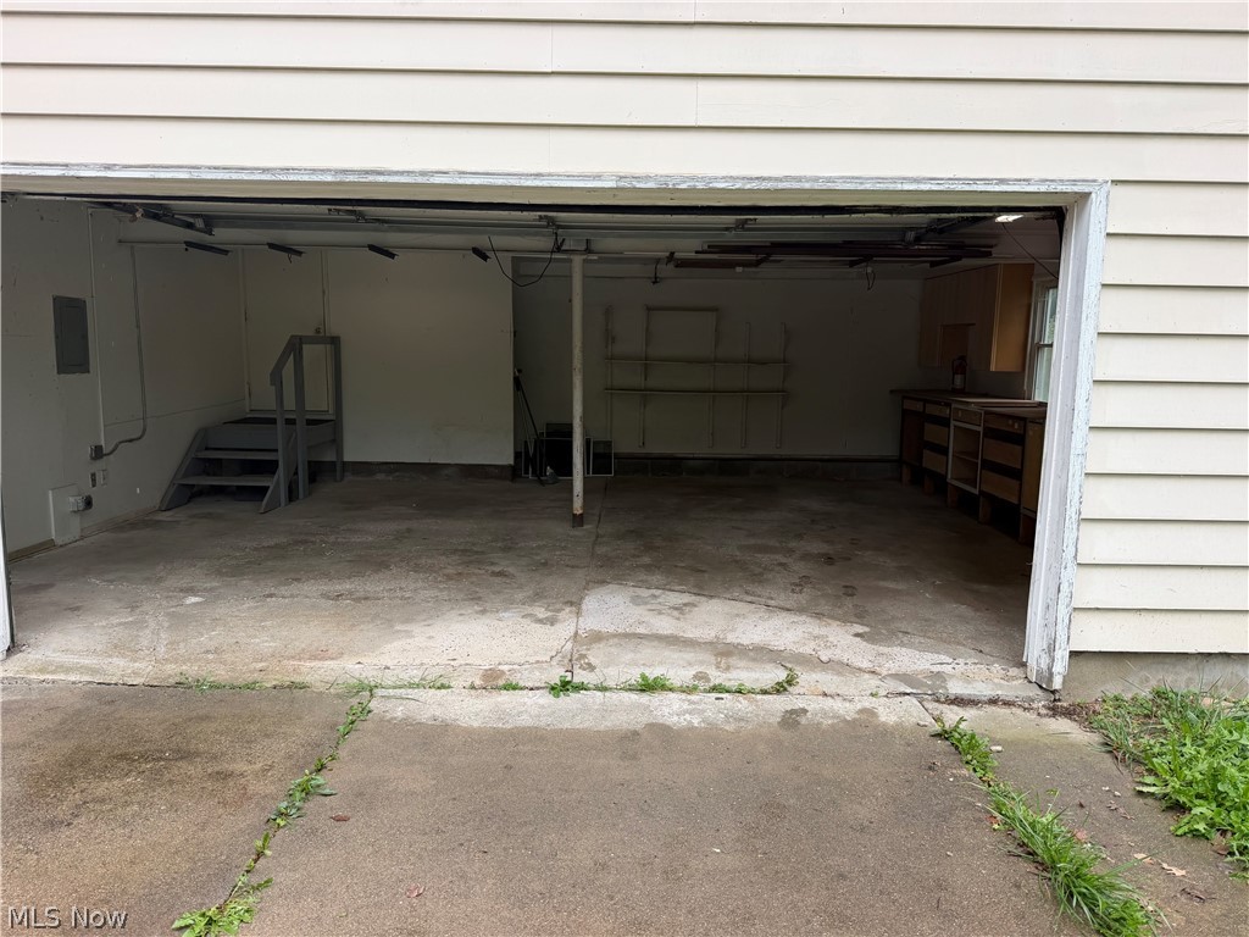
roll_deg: -1.0
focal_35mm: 24
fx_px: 866
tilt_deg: -8.5
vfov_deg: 56.8
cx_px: 624
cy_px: 468
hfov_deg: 71.6
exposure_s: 1/448
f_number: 1.78
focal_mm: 6.76
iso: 80
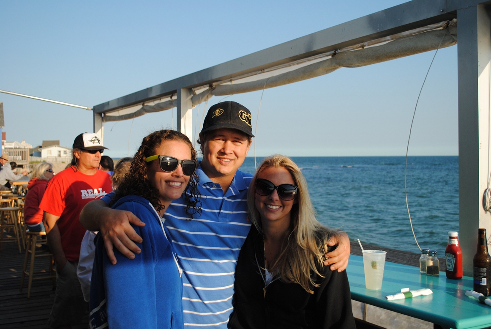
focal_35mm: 39
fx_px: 533
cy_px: 164
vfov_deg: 34.3
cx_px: 246
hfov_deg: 49.5
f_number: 4.5
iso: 200
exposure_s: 1/1000
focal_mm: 26
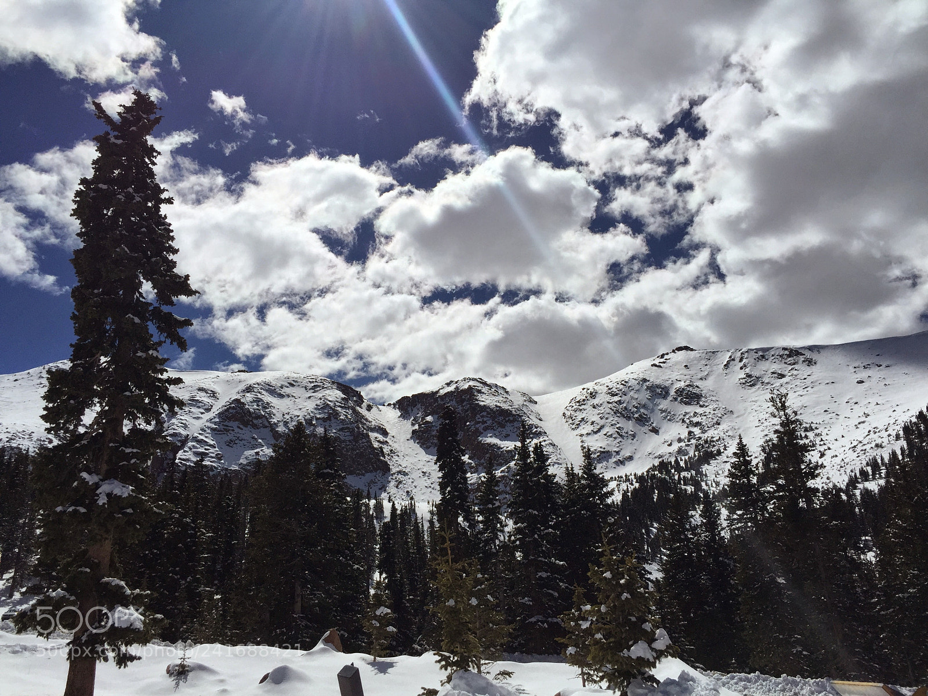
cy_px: 348
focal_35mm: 29
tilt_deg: +24.0
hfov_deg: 61.7
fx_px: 777
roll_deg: +0.6
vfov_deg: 48.2
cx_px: 464
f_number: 2.2
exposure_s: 1/13333
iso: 32
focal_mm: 4.15
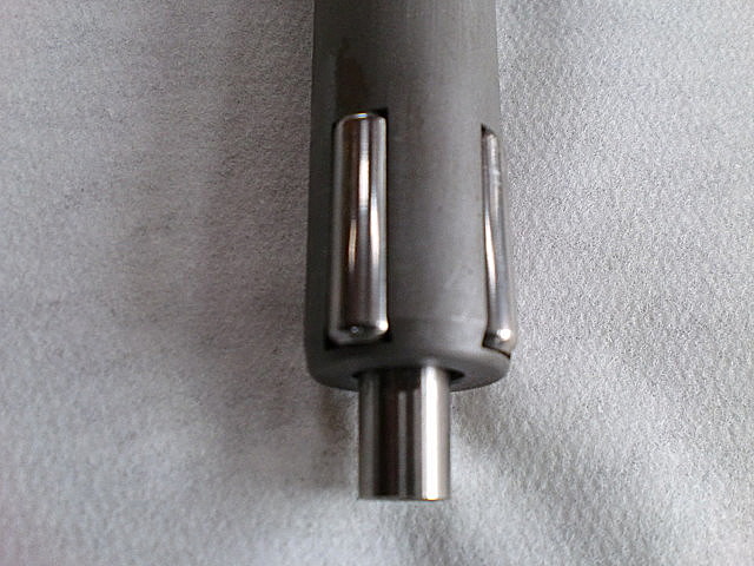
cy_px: 283
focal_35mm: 35
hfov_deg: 52.6
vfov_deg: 40.7
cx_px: 377
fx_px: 762
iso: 250
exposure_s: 1/60
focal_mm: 6.3
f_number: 3.1
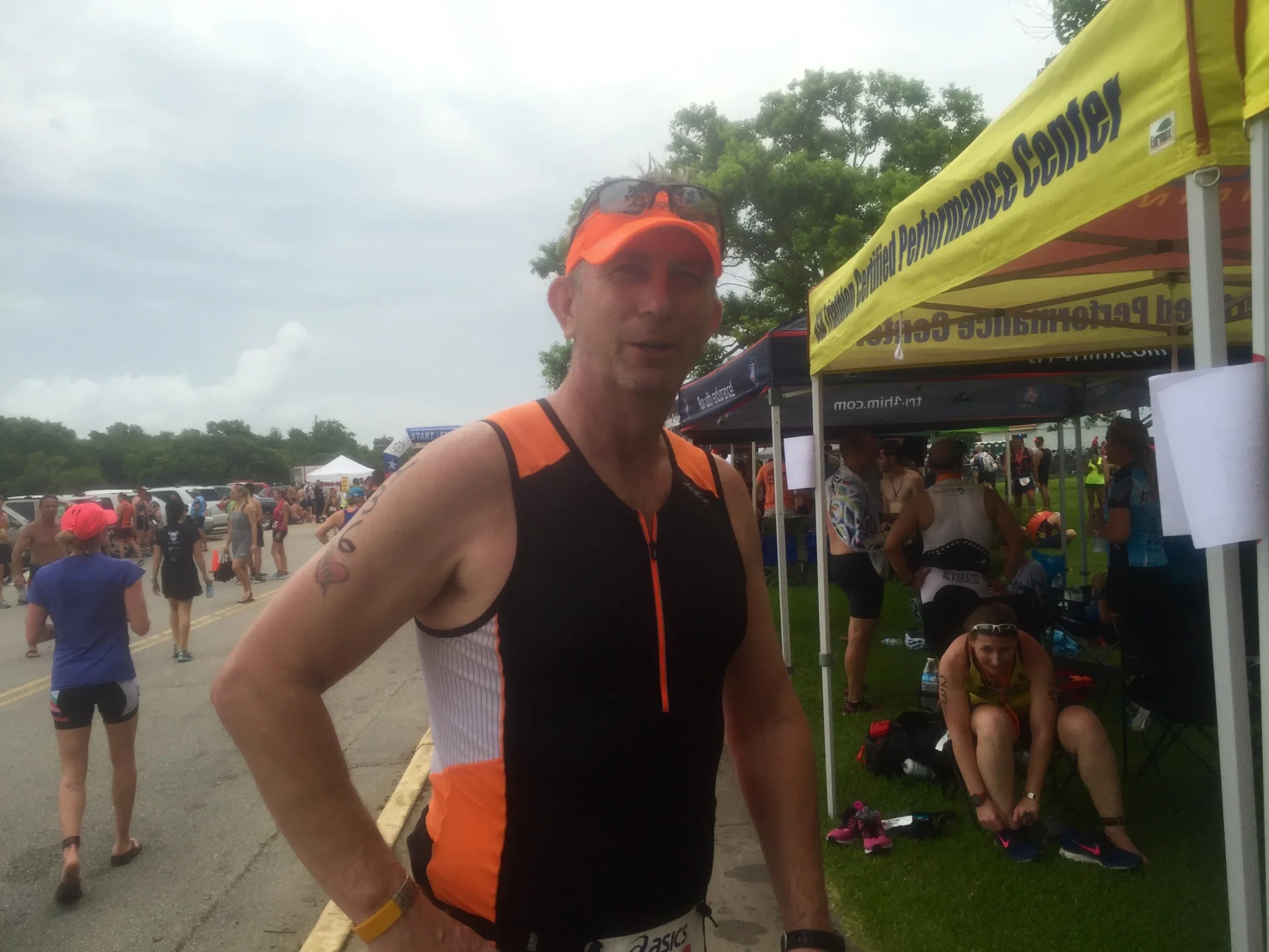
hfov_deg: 61.7
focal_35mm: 29
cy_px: 476
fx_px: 1063
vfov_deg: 48.2
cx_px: 634
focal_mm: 4.15
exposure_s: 1/659
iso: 32
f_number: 2.2
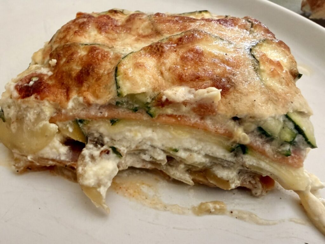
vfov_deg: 56.8
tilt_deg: -48.5
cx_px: 162
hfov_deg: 71.6
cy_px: 122
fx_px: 225
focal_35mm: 24
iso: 250
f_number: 2.2
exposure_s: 1/99
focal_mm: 2.22
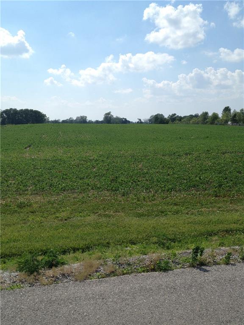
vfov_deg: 52.6
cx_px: 122
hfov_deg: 40.7
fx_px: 329
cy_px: 162
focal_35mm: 35
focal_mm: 4.28
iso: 64
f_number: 2.4
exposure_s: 1/2762
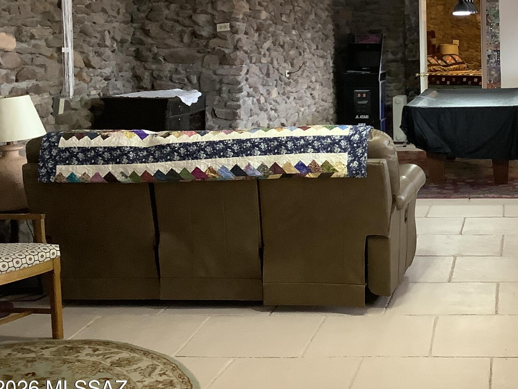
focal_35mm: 59
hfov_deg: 31.1
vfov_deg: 24.2
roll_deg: +1.5
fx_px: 883
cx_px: 469
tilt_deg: -2.8
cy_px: 52
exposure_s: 1/50
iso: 200
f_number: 2.4
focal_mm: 3.3
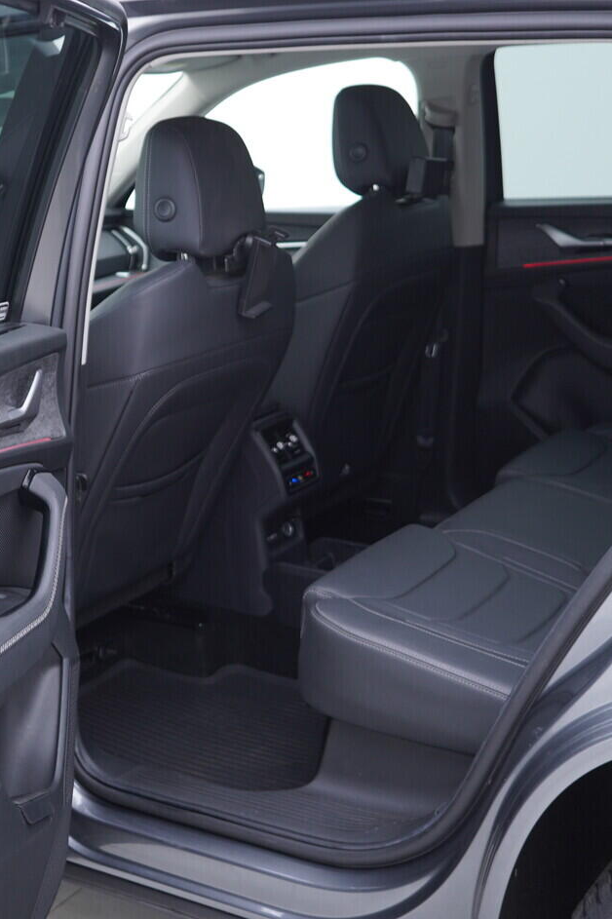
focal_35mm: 55
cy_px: 467
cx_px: 214
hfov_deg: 24.5
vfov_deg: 36.3
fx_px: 1403
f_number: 2.8
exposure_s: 1/40
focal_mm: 24
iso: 200
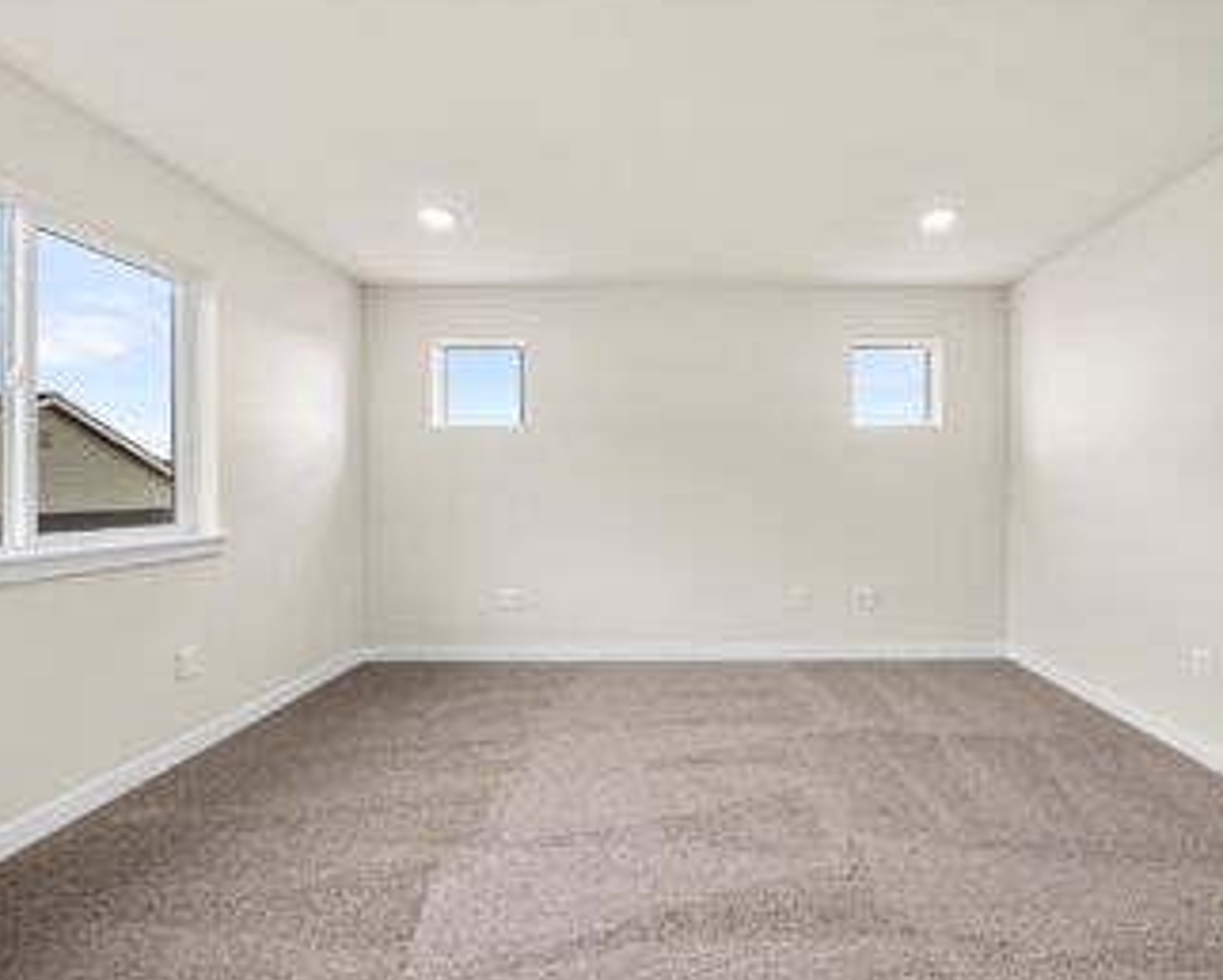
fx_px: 507
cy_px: 484
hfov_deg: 100.1
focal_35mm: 14
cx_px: 691
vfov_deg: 88.0
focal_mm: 12
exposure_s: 1/30
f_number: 7.1
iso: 400
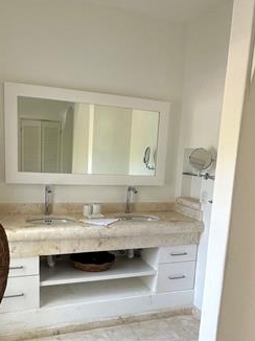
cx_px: 124
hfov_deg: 42.9
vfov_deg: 54.8
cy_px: 212
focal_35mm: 33
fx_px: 325
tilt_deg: -11.1
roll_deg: -4.3
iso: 80
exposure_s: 1/99
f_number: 2.2
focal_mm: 2.22
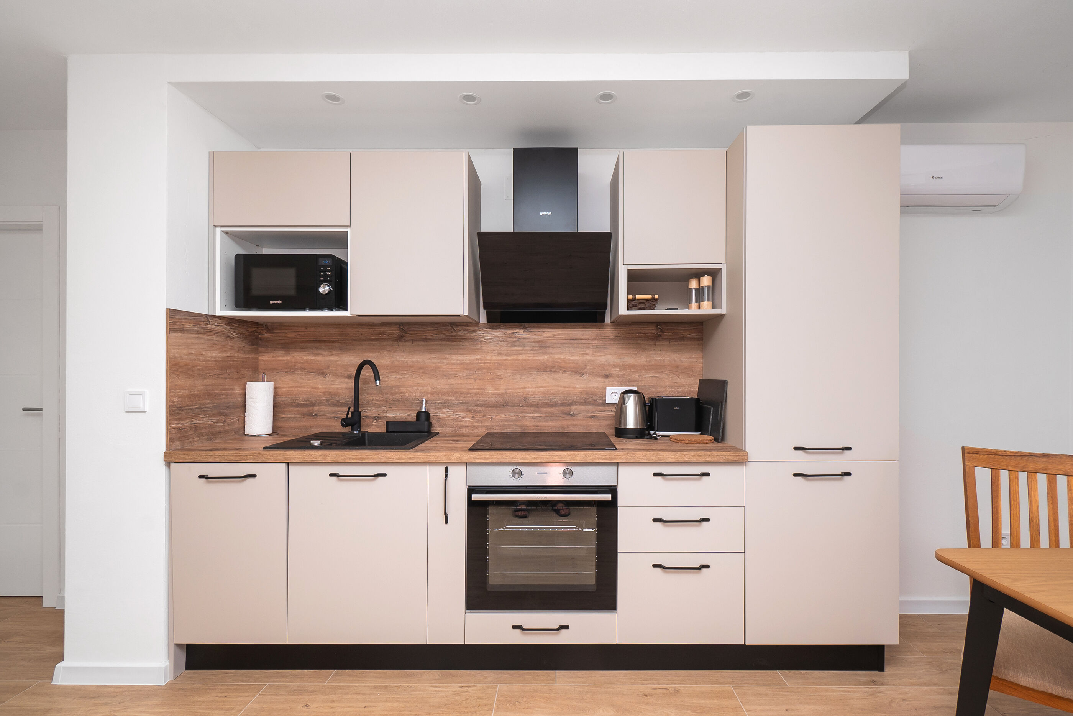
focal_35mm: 15
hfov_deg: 100.4
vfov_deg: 77.3
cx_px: 536
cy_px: 358
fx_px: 447
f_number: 8
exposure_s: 1/125
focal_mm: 10
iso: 160
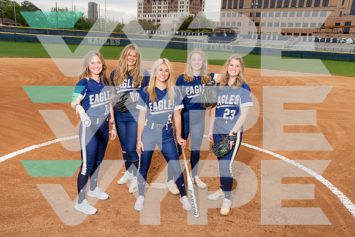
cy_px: 118
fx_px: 296
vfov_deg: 43.6
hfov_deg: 61.9
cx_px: 178
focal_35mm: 30
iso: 160
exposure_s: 1/250
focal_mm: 30
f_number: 8
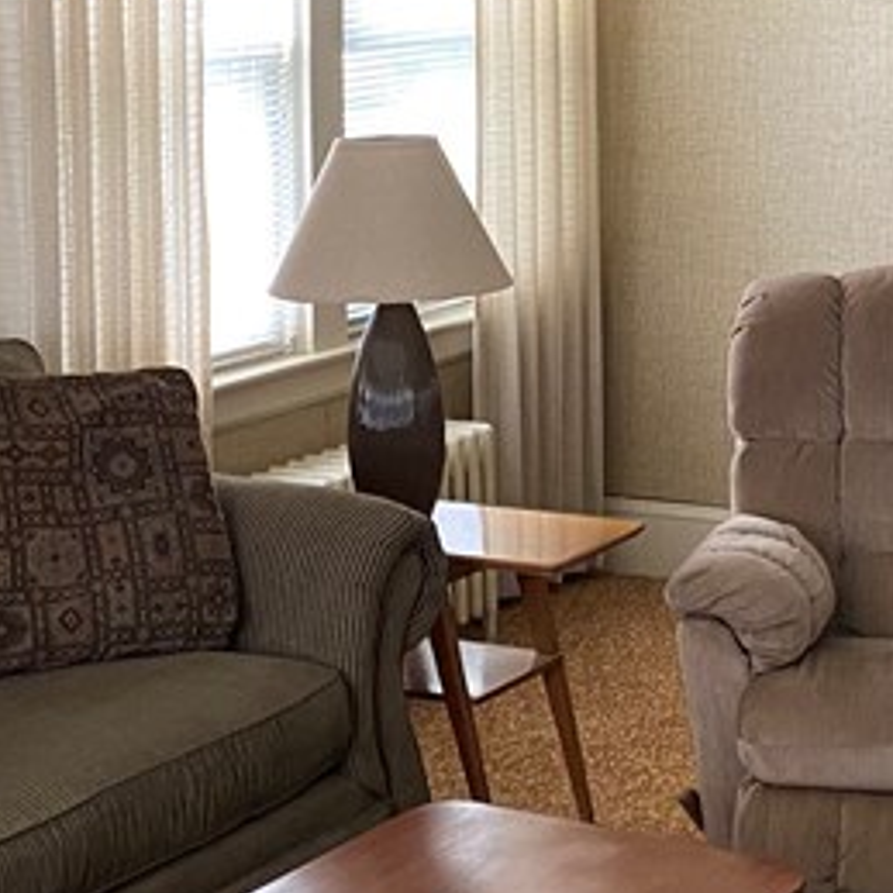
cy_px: 279
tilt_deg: -7.0
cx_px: 652
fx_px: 2656
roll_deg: -0.8
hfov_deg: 19.0
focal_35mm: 91
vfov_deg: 19.0
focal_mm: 4.25
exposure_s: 1/60
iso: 400
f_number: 1.8
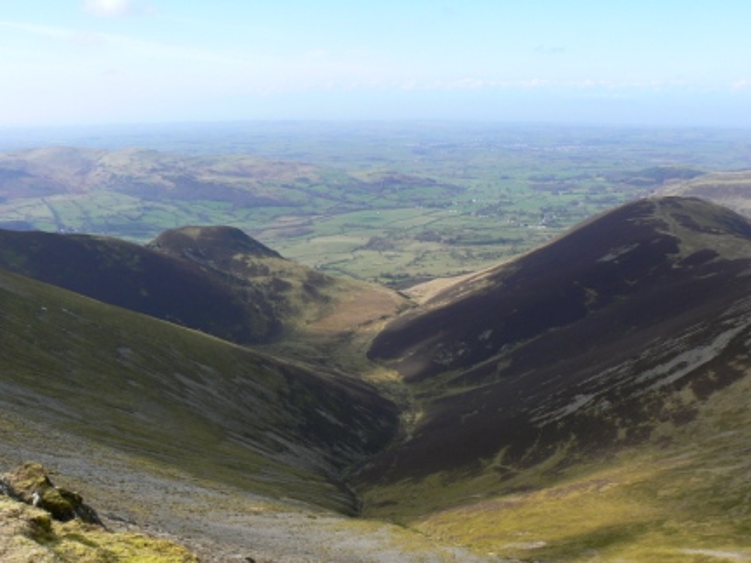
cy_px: 282
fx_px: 781
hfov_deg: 51.4
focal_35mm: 36
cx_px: 376
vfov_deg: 39.7
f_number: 5.6
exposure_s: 1/400
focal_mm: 6
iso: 80
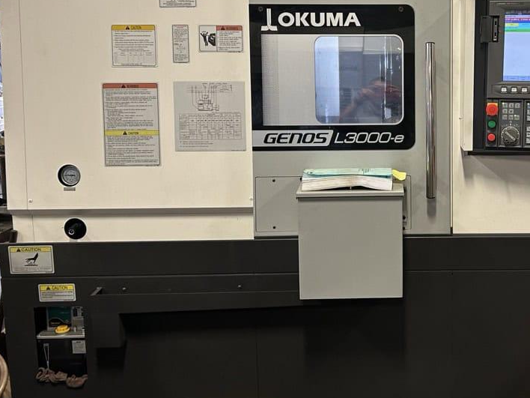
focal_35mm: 47
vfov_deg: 30.6
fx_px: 720
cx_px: 399
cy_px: 133
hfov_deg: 39.3
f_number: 1.5
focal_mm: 5.7
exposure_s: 1/60
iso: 100
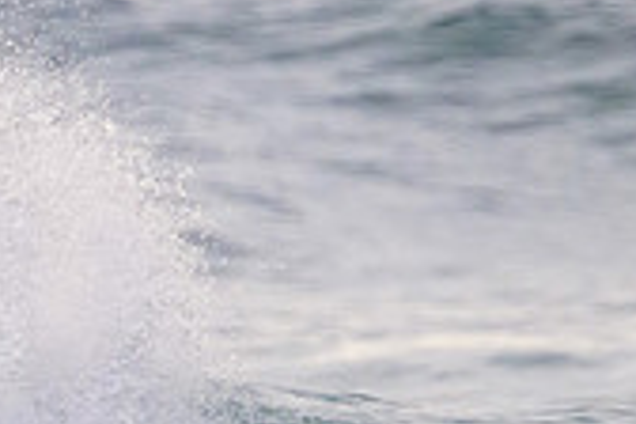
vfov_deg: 0.5
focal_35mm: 2761
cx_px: -186
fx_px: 48774
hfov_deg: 0.7
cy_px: 430
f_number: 11
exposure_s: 1/2000
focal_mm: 800
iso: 9000
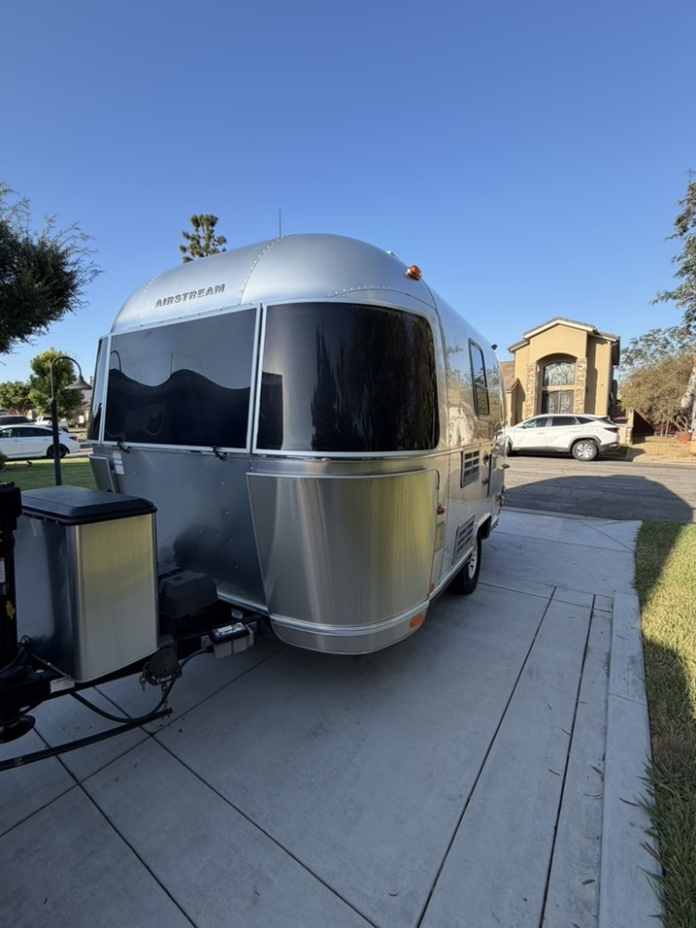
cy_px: 460
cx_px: 336
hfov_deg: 81.7
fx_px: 402
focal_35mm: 15
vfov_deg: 98.2
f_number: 2.2
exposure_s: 1/527
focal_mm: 2.22
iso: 40
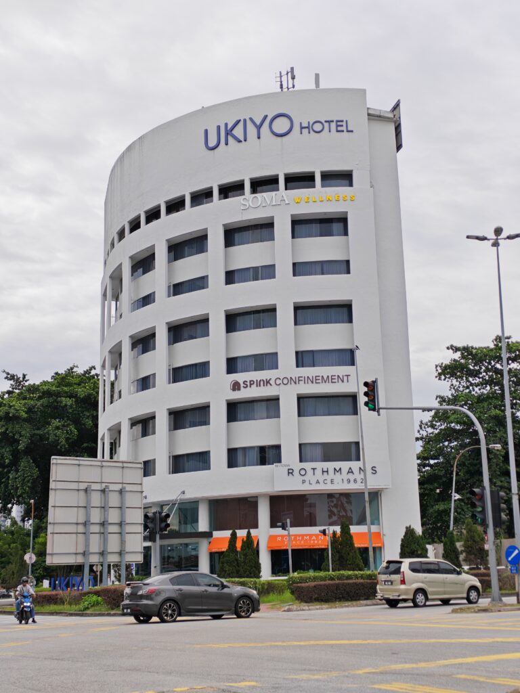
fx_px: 961
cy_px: 346
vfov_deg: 39.7
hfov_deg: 30.3
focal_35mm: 48
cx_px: 260
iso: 50
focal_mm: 6.12
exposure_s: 1/730
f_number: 1.9
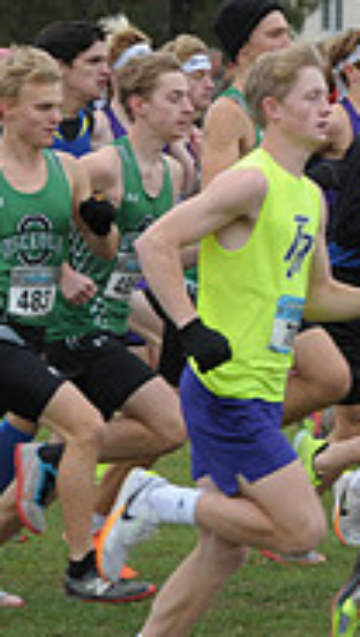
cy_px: 218
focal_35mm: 478
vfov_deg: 4.5
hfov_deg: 2.5
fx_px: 8082
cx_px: 945
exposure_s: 1/800
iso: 1000
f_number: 6.3
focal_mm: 145
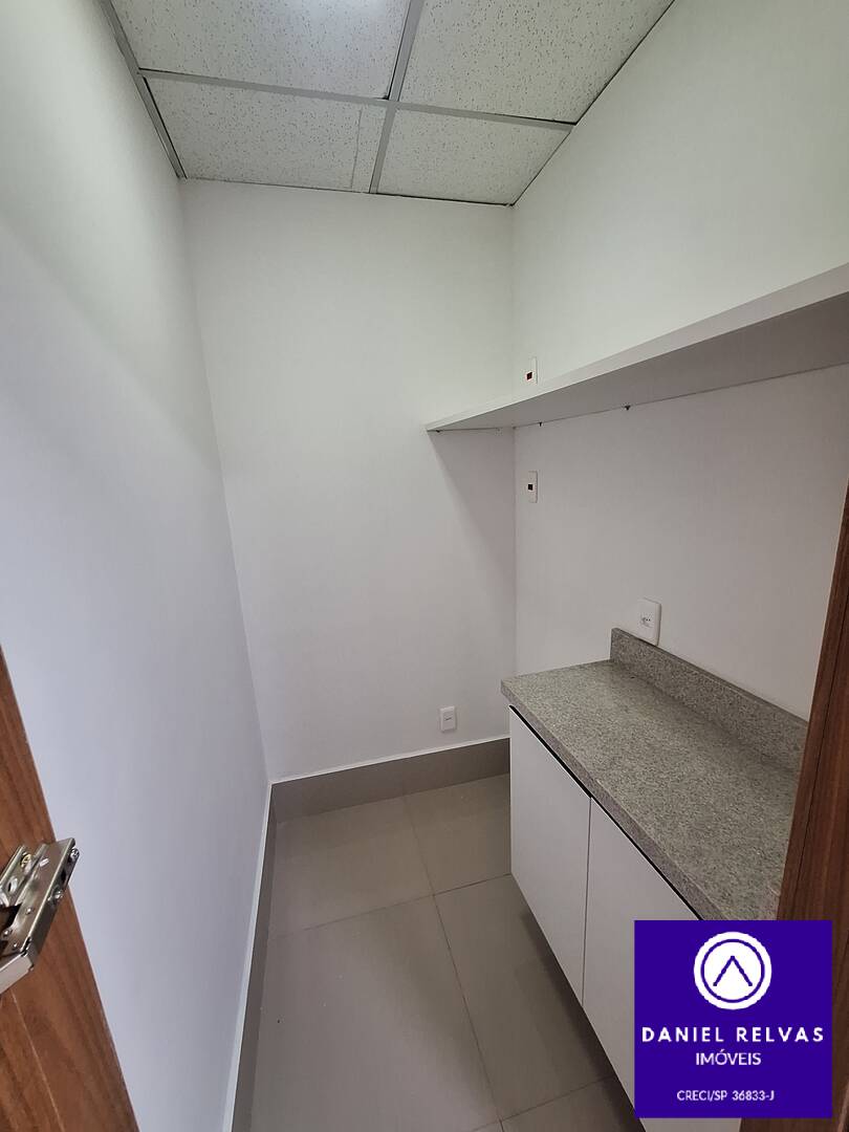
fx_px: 425
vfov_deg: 106.2
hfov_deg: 89.9
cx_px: 424
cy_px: 566
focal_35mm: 13
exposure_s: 1/30
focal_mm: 1.74
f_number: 2.2
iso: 200
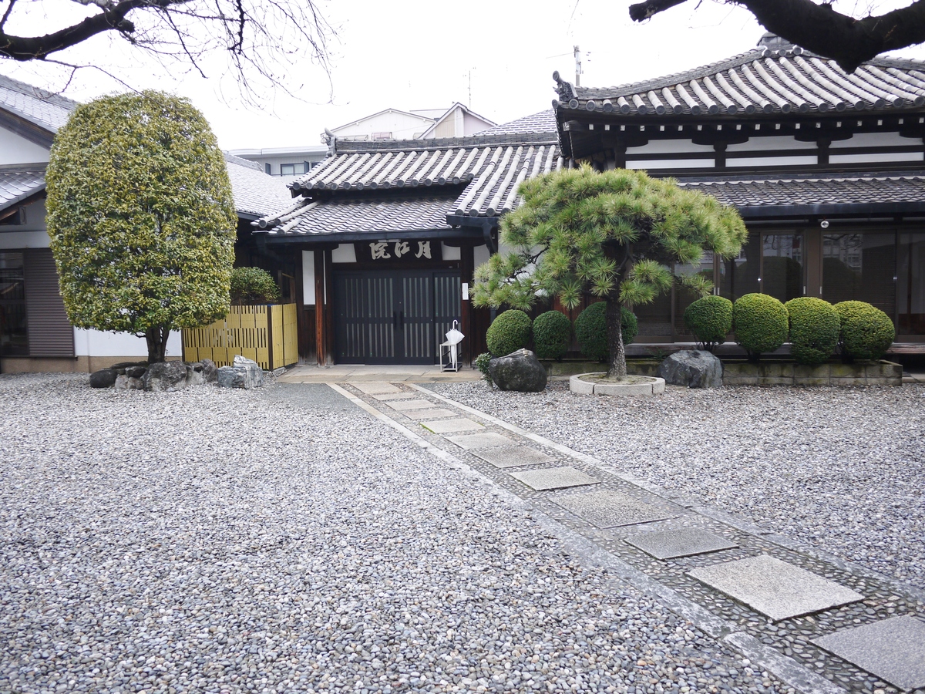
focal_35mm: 28
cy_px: 347
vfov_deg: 49.7
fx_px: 748
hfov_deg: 63.4
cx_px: 462
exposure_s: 1/160
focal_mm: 14
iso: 160
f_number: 3.5
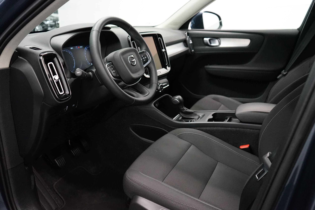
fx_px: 254
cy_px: 105
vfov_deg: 45.0
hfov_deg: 63.7
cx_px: 158
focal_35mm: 29
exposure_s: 1/160
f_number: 3.5
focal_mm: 29
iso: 5000
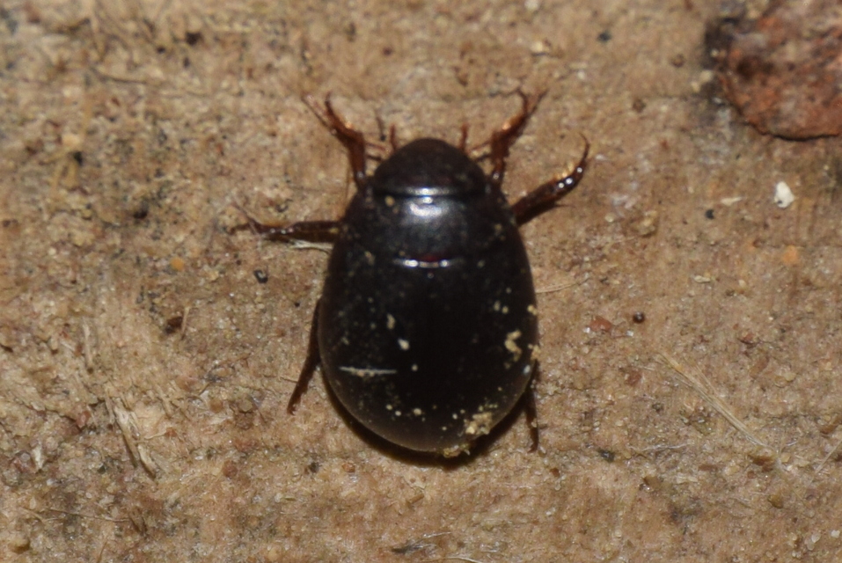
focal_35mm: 210
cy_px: 282
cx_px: 421
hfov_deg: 9.8
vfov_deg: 6.6
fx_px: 4916
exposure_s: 1/60
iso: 320
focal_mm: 140
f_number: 7.1
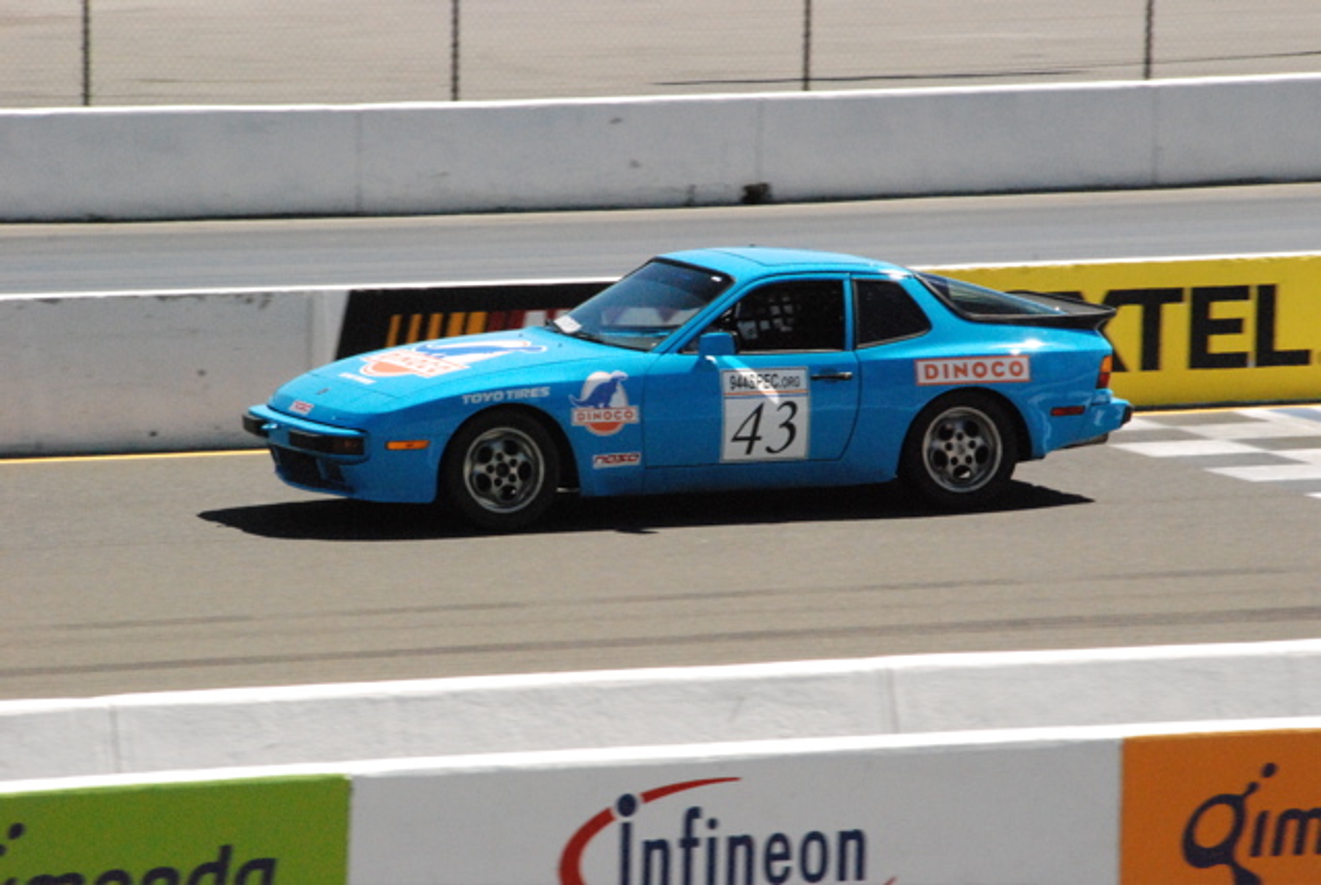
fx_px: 11023
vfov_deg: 4.6
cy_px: 442
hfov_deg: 6.9
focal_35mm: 300
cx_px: 660
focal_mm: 200
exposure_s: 1/800
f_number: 22
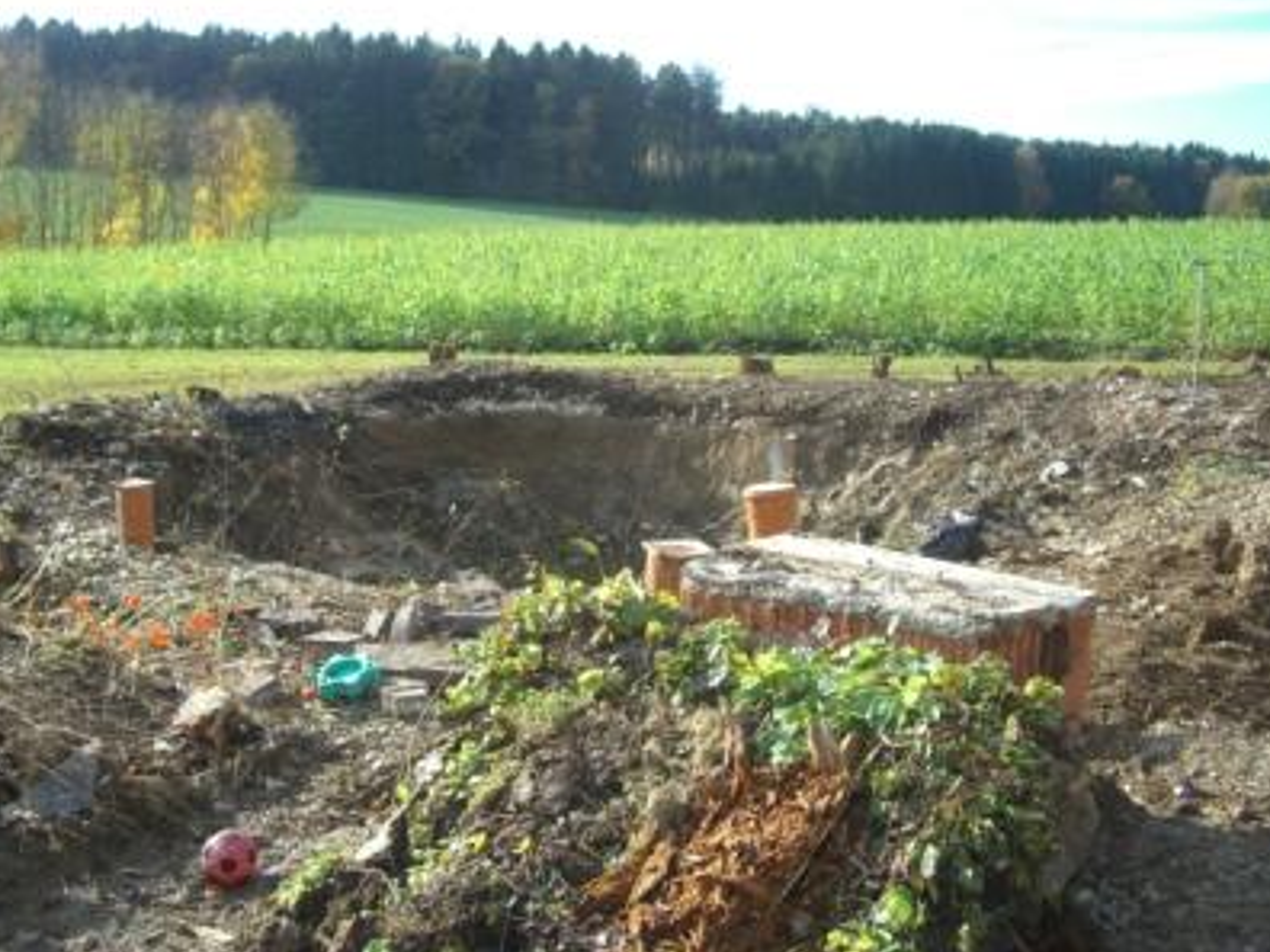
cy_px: 417
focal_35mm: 43
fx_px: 1578
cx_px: 603
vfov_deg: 33.6
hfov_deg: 43.8
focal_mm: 7.9
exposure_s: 1/320
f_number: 2.8
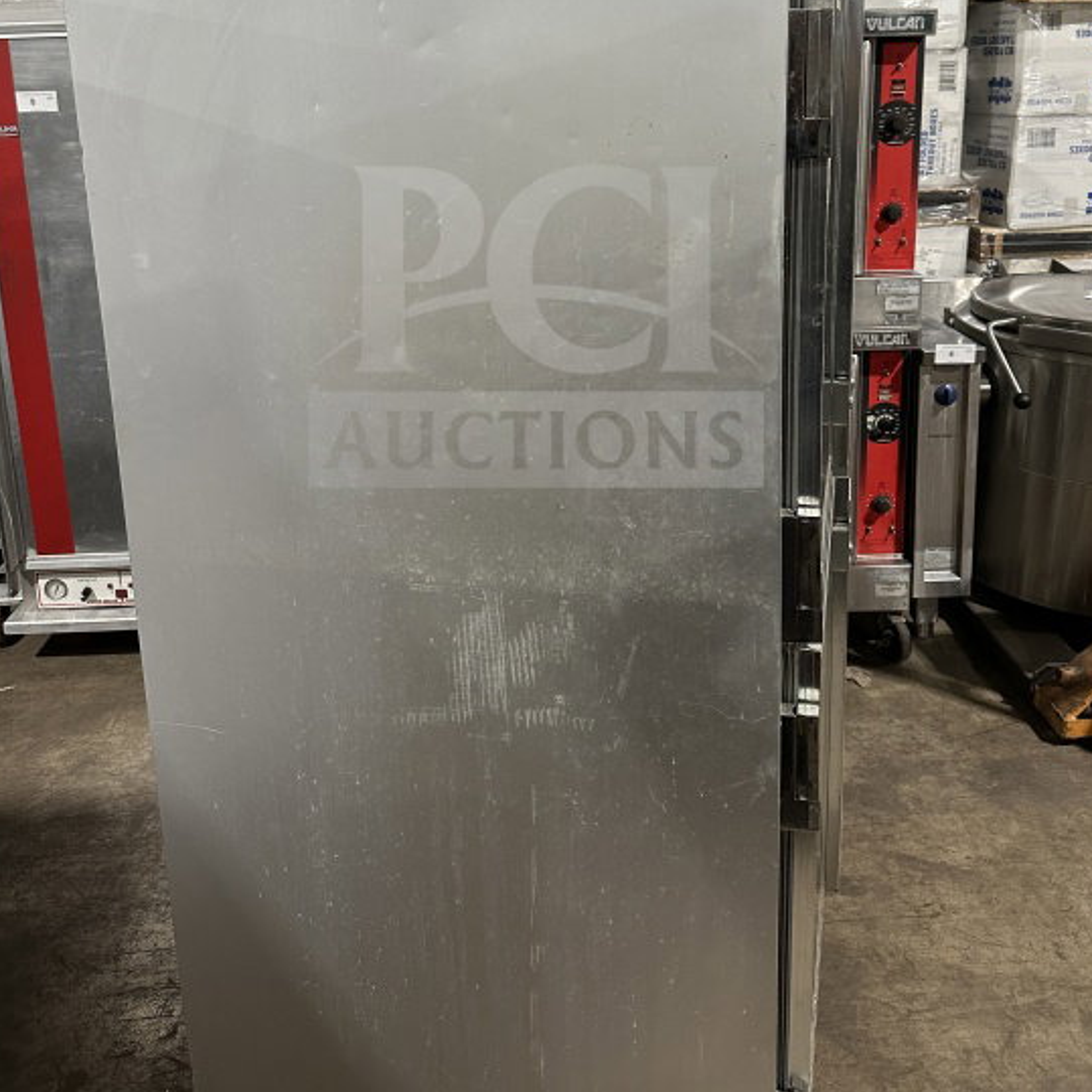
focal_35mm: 32
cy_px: 327
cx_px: 535
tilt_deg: -11.3
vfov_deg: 49.8
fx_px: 1142
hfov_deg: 51.1
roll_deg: +2.0
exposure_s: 1/60
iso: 250
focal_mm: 6.86
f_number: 1.78
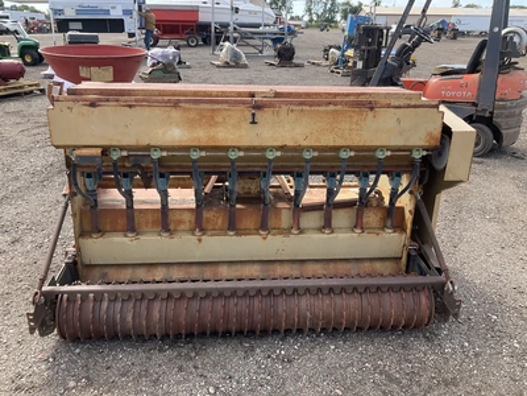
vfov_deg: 48.2
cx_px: 264
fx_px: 442
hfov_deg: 61.7
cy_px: 198
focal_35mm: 29
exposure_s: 1/400
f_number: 1.8
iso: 25
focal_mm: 3
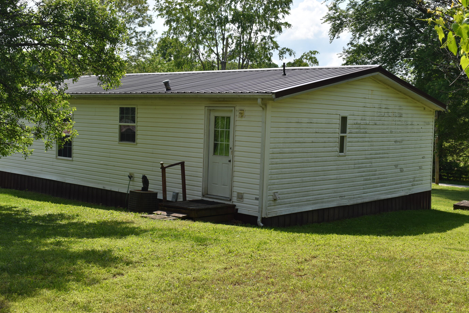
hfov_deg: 42.7
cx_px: 220
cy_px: 151
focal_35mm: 46
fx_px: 599
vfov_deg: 29.2
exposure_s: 1/320
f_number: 9
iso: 100
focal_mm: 28
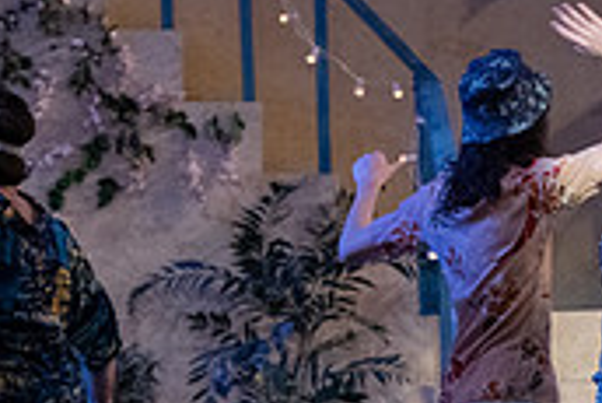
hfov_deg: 6.0
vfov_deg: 4.0
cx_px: 749
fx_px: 5740
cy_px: 415
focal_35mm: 343
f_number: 3.2
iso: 4000
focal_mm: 102
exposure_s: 1/400
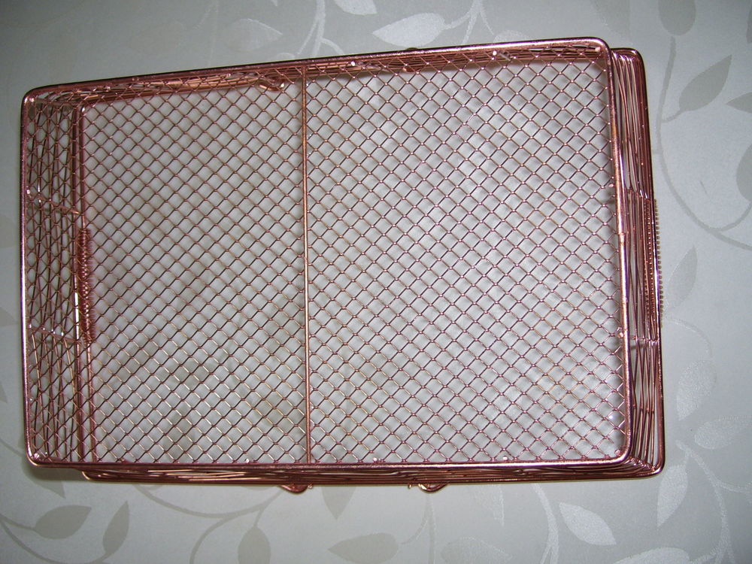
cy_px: 282
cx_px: 376
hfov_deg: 50.1
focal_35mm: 37
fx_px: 804
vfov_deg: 38.7
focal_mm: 6
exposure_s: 1/60
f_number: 2.7
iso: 80
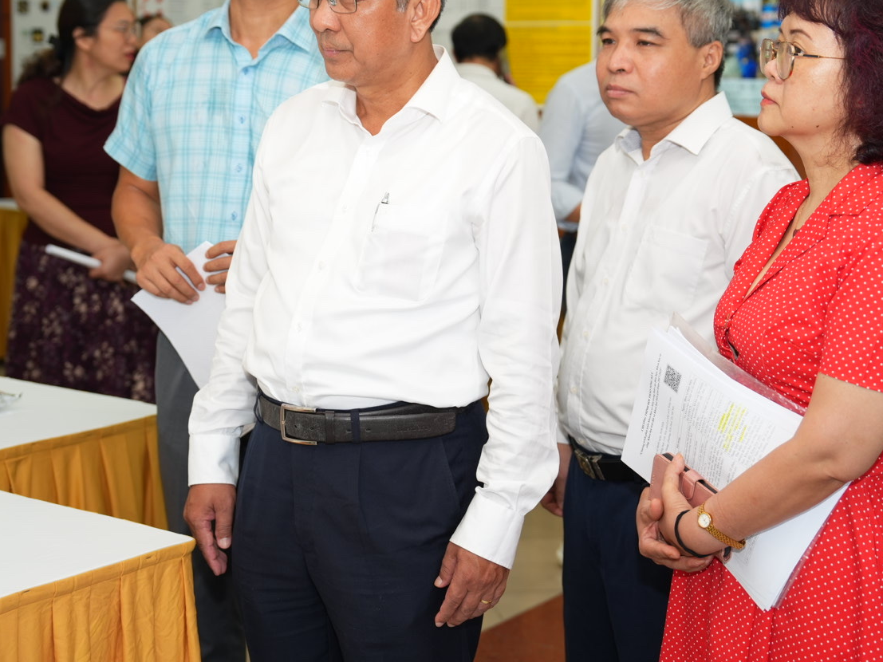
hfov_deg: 29.4
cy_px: 238
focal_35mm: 66
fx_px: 1683
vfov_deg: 22.2
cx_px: 462
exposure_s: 1/125
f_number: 3.2
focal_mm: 47
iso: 250
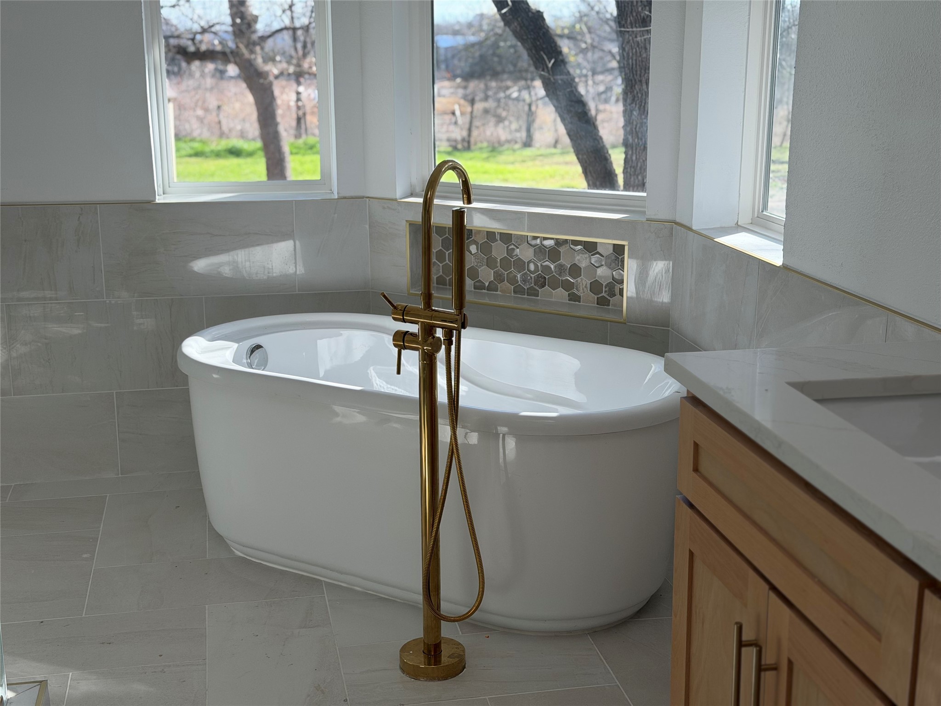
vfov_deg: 30.3
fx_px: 1305
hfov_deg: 39.7
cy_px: 353
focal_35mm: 48
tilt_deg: -14.1
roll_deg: +0.2
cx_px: 470
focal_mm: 6.76
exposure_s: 1/561
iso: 80
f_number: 1.78
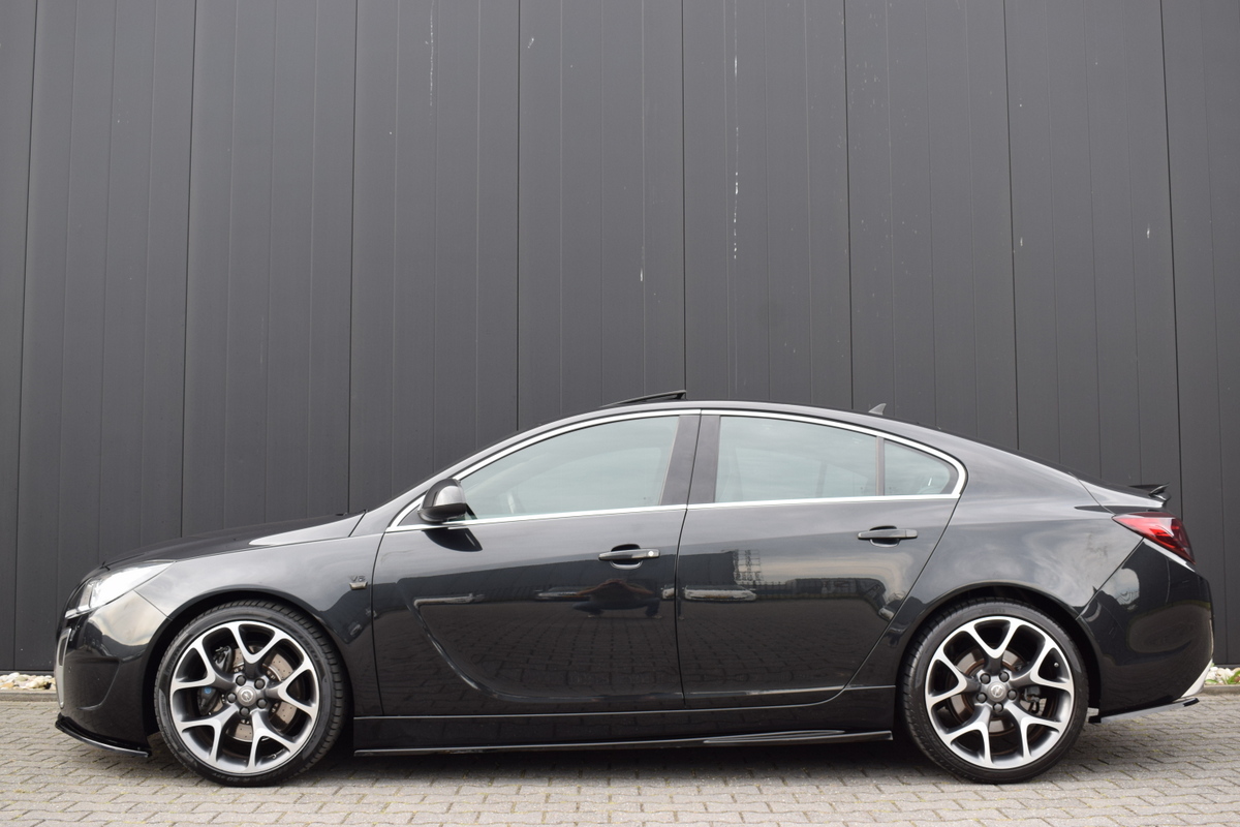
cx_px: 620
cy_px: 414
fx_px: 1240
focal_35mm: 36
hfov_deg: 53.1
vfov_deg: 36.9
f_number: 6.3
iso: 400
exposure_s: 1/160
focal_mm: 24
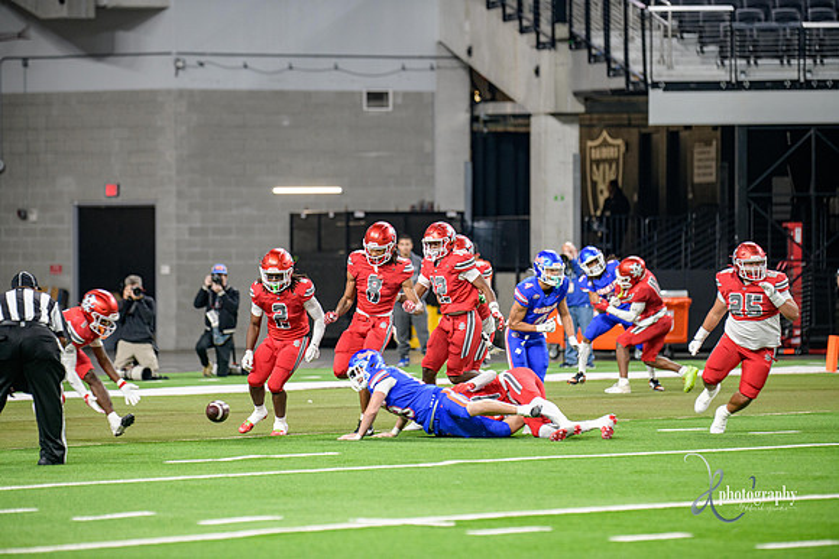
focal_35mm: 220
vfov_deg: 6.2
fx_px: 5128
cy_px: 280
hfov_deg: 9.4
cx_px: 420
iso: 1000
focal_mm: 220
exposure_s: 1/400
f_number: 2.8
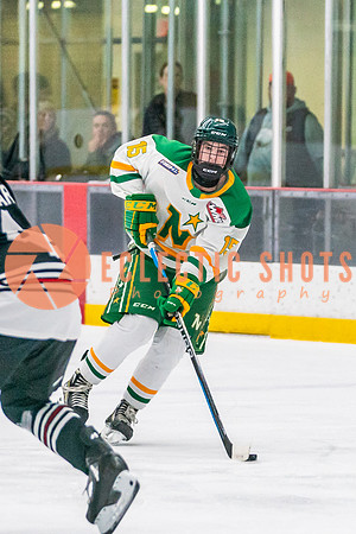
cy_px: 254
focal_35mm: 332
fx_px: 4926
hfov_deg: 4.1
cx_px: 207
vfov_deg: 6.2
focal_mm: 121
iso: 3200
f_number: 2.8
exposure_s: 1/1250
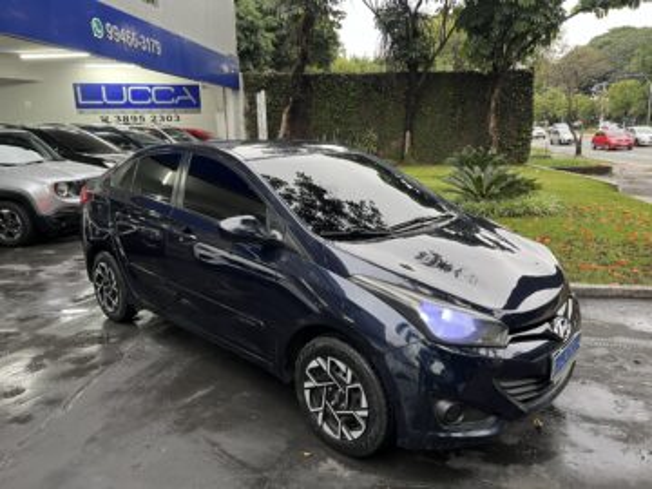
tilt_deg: -13.9
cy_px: 244
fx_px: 490
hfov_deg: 67.3
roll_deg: +1.8
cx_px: 326
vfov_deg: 53.1
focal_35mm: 26
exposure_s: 1/60
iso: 200
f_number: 1.5
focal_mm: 5.7
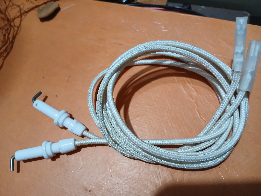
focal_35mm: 26
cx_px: 130
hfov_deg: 67.3
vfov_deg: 53.1
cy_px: 98
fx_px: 196
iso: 400
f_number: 1.8
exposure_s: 1/25
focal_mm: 3.98
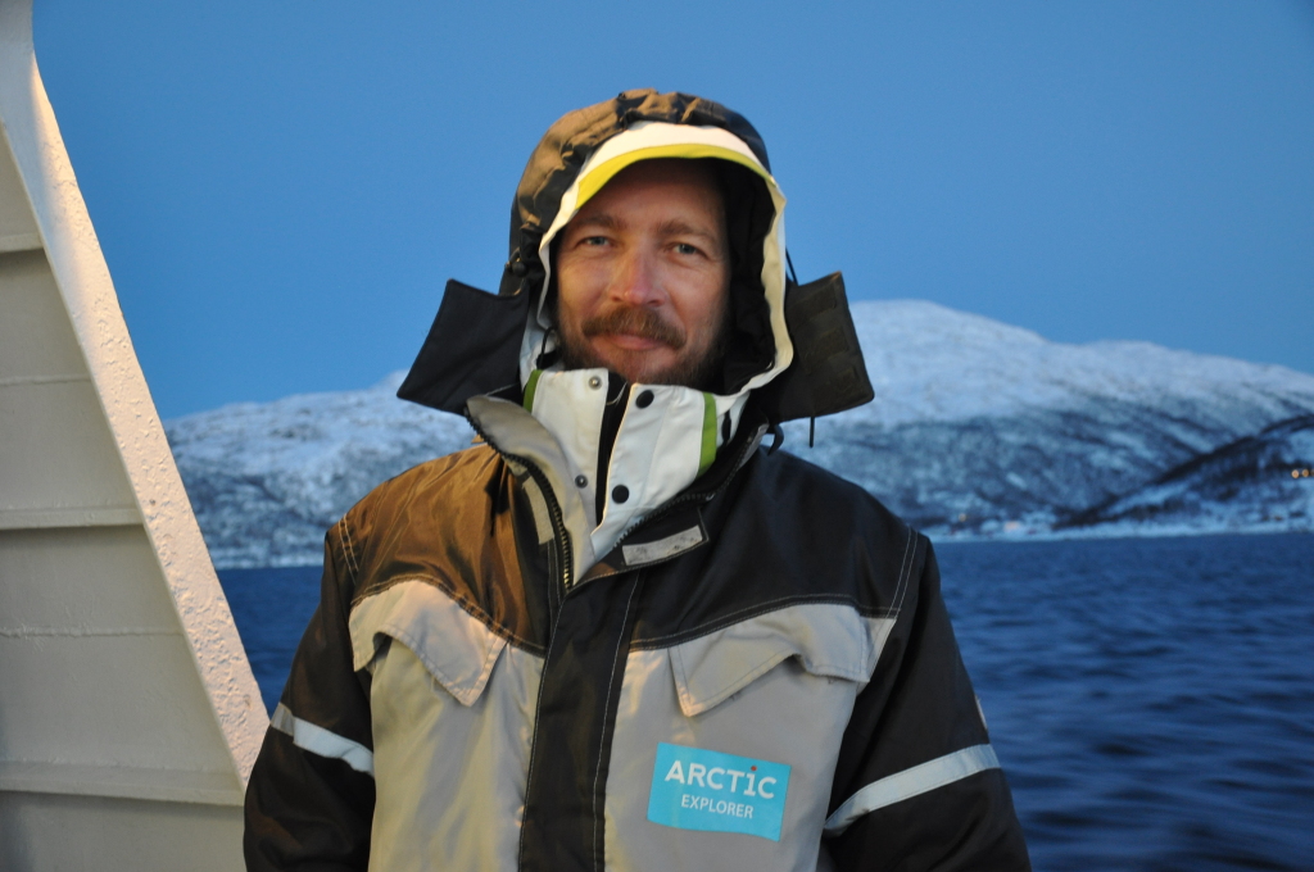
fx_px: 1422
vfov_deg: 34.1
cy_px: 436
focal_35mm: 39
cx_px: 657
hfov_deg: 49.6
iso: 800
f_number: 4
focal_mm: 26
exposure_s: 1/13
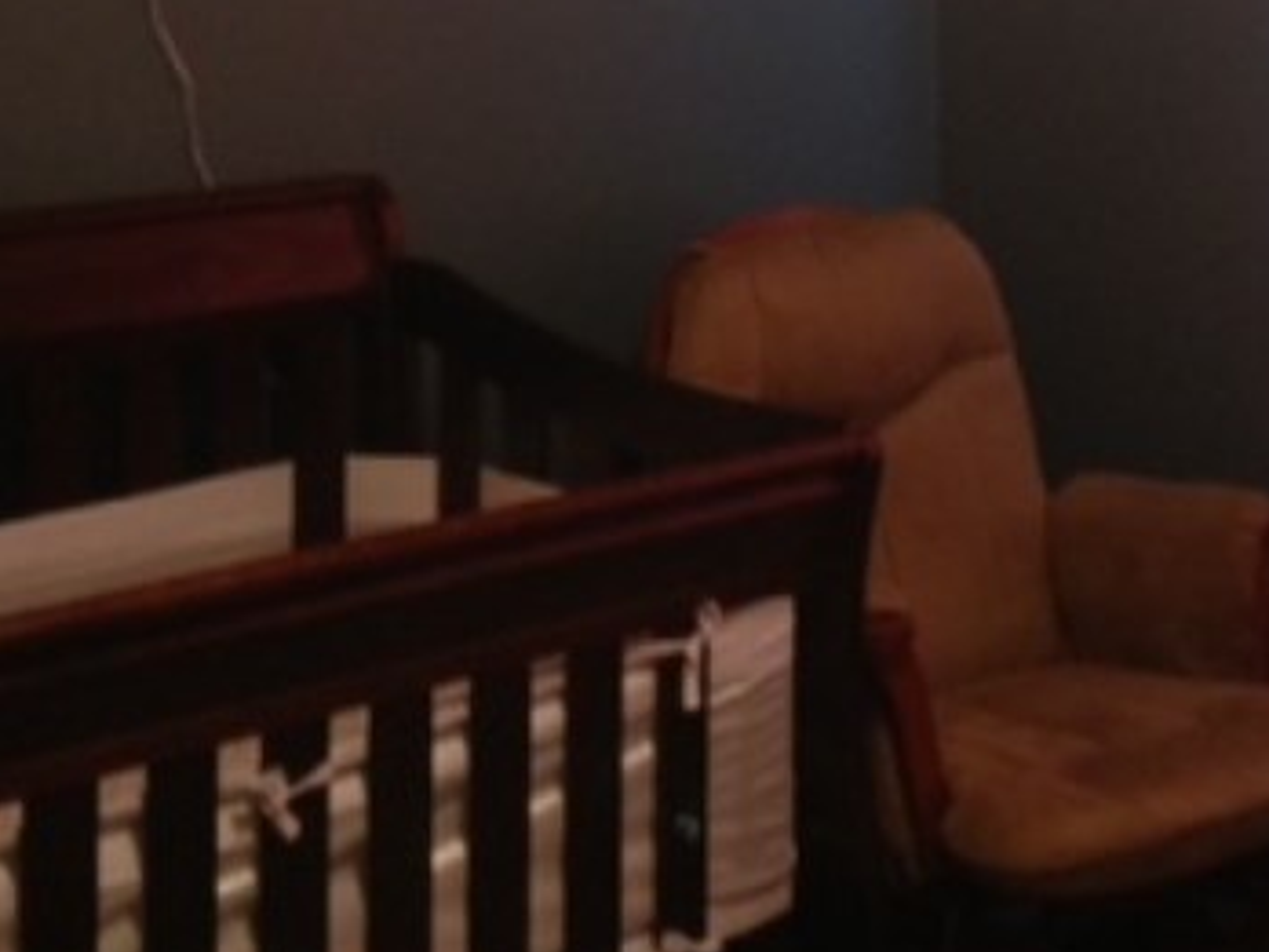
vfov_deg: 15.8
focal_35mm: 91
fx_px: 3336
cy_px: -77
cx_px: 930
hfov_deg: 21.4
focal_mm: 4.12
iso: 160
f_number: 2.4
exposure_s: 1/20
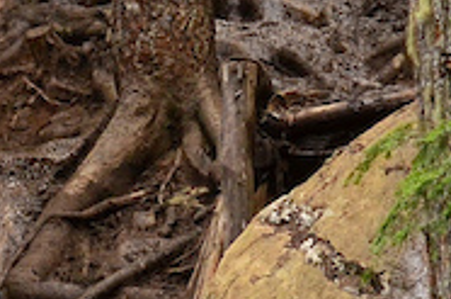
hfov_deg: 2.5
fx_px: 10347
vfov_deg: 1.6
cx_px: -104
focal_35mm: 828
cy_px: 649
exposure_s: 1/320
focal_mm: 100
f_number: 7.1
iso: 800
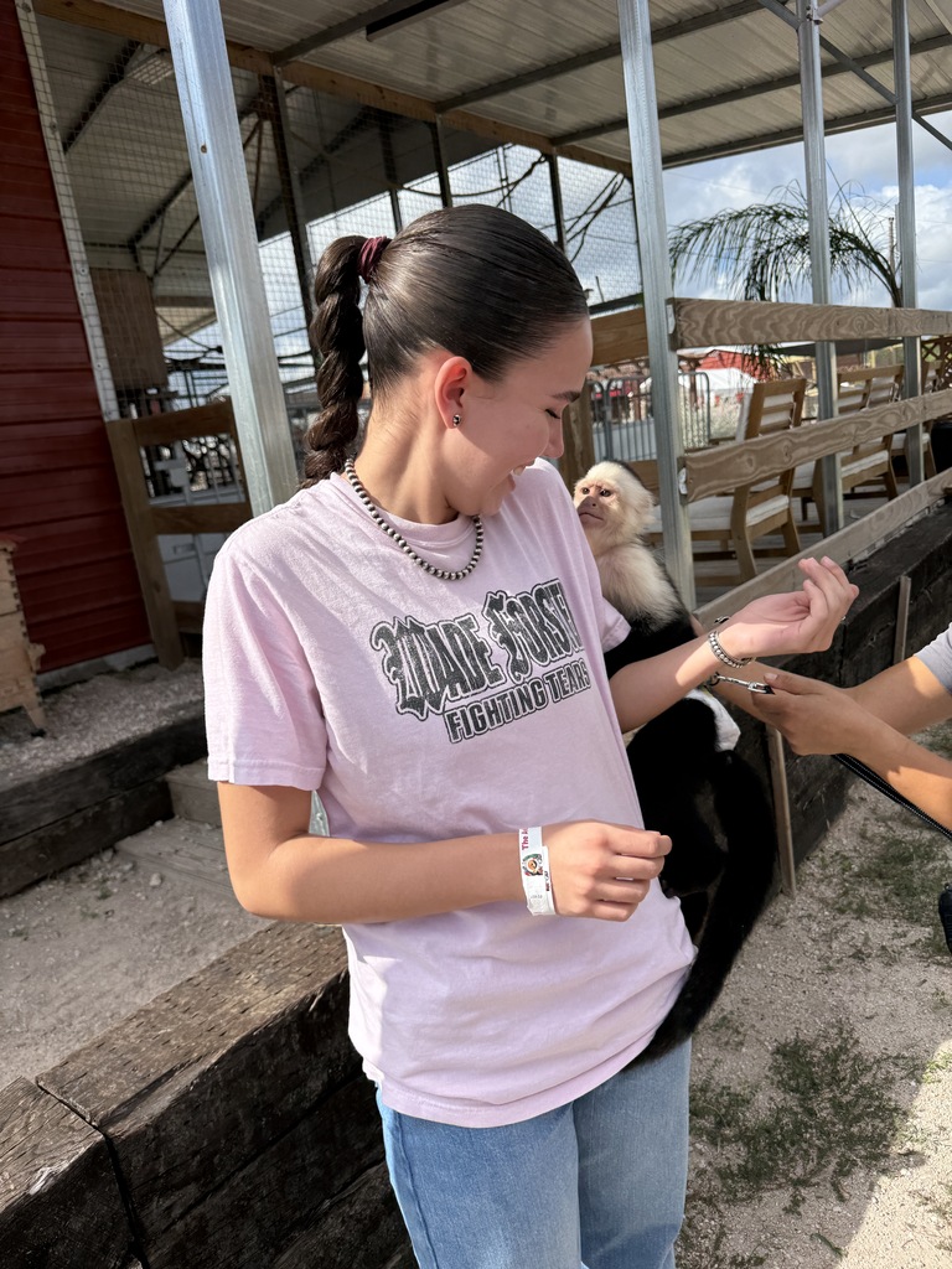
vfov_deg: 71.6
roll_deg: +8.4
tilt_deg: -12.1
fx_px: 880
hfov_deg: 56.8
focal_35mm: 24
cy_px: 634
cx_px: 476
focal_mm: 6.76
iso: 80
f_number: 1.78
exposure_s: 1/3953
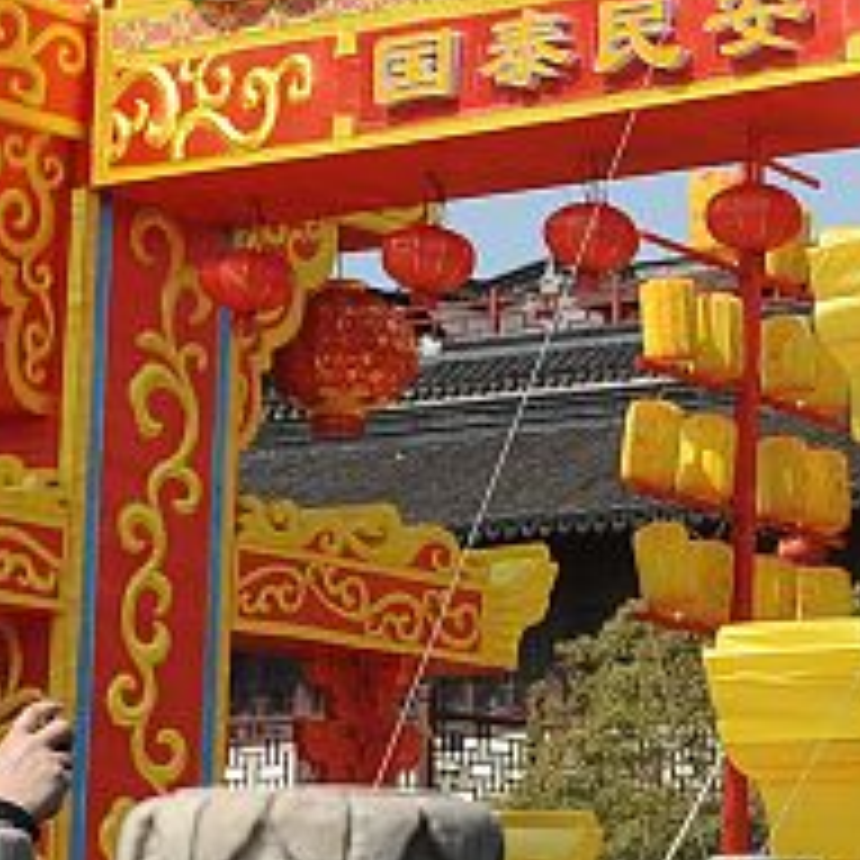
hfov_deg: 12.0
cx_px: 1247
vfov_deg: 12.5
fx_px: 3907
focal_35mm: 139
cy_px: 230
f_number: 4
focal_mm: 26
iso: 200
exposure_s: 1/2500
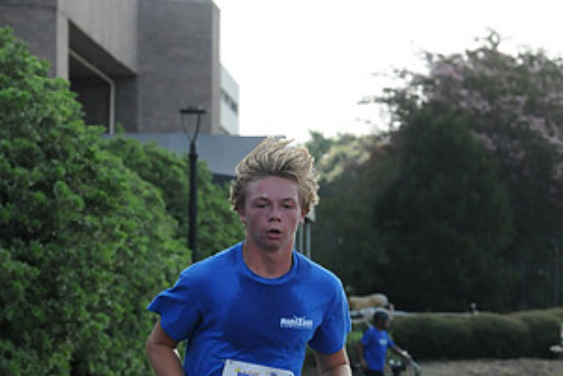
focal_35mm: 231
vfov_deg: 5.9
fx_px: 3614
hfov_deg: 8.9
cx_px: 242
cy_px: 486
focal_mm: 80
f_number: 6.3
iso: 800
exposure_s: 1/800
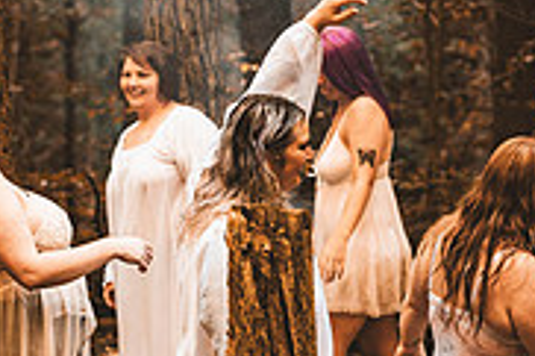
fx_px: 3311
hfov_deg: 9.2
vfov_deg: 6.1
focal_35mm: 223
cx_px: 182
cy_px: 313
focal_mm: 70
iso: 1000
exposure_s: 1/160
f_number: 2.8
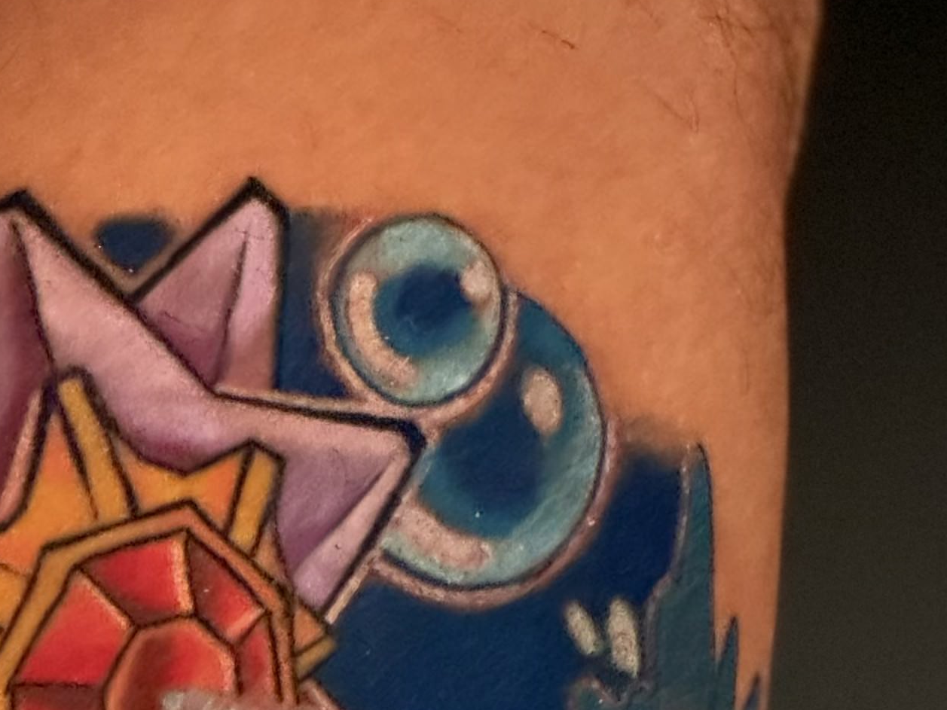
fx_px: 6758
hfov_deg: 8.0
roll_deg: +0.5
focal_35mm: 247
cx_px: 189
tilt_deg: -7.7
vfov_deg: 5.9
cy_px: 1376
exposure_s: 1/30
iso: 1600
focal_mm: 9
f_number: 2.8
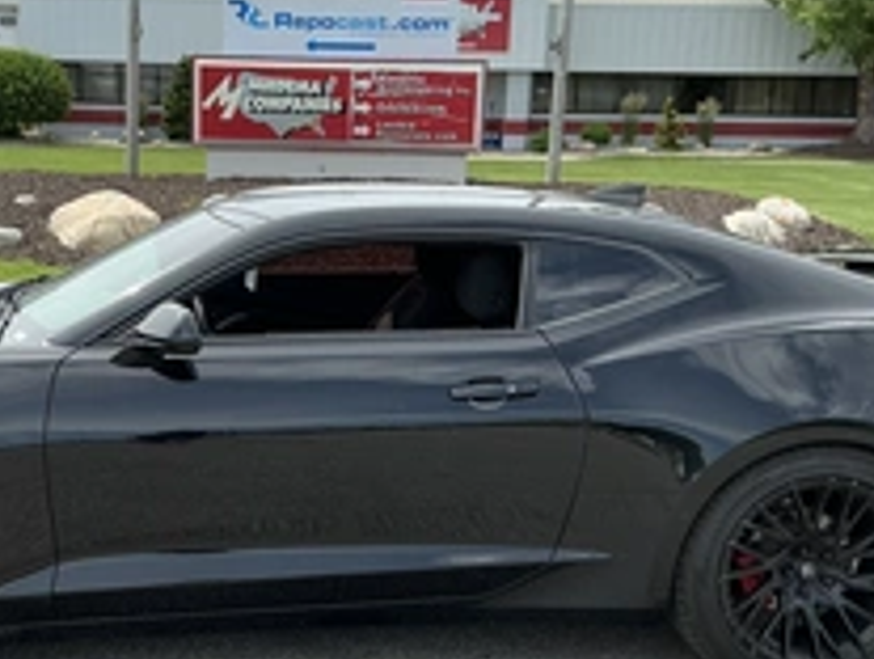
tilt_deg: -10.0
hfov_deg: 35.1
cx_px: 291
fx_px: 1366
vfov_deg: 27.0
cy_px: 418
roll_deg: -3.5
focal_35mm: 54
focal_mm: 3
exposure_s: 1/944
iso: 25
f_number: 1.8
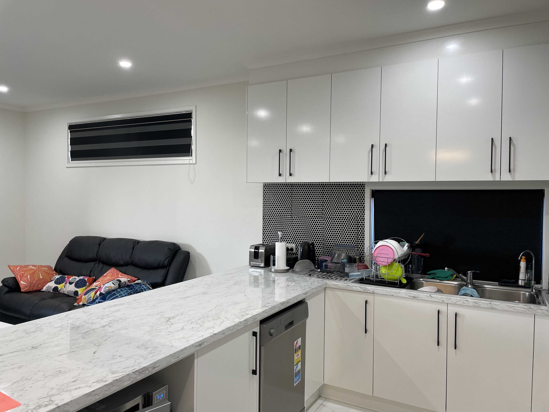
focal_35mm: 26
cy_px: 206
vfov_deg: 53.1
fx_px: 412
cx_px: 274
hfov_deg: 67.3
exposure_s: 1/100
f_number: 1.6
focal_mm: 4.2
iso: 125
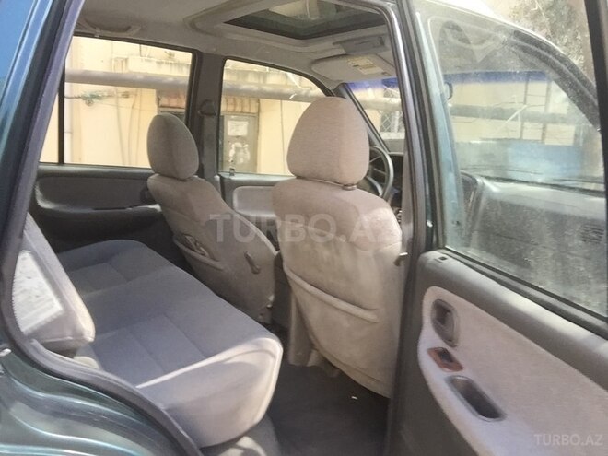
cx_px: 304
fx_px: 544
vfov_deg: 45.4
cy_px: 228
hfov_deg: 58.4
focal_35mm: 31
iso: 50
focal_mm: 2.65
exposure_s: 1/100
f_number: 2.2
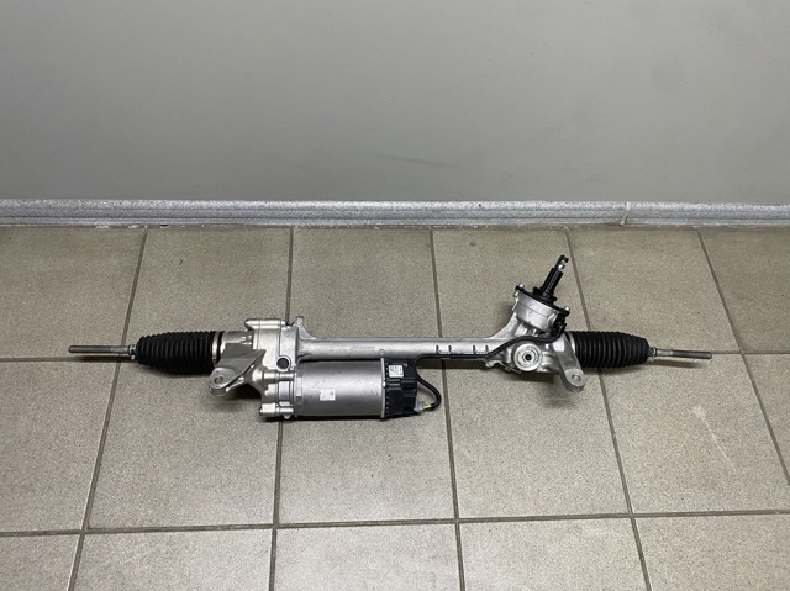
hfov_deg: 67.3
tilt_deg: -58.2
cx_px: 395
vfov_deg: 53.0
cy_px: 296
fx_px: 593
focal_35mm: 26
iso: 250
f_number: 1.8
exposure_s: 1/50
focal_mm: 4.25
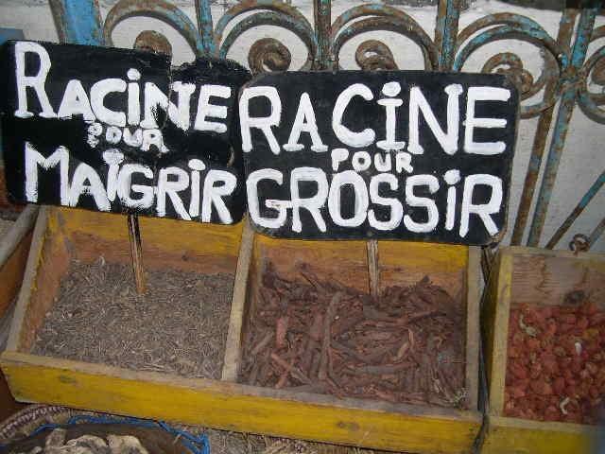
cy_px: 227
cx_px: 302
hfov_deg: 49.0
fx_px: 664
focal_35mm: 38
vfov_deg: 37.7
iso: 100
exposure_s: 1/60
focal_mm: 8
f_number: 2.8
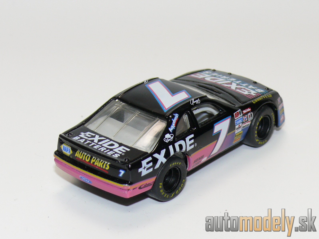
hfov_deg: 18.2
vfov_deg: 13.7
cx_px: 160
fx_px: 995
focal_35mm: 108
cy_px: 120
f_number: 4
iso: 100
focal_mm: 13.8
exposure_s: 1/30
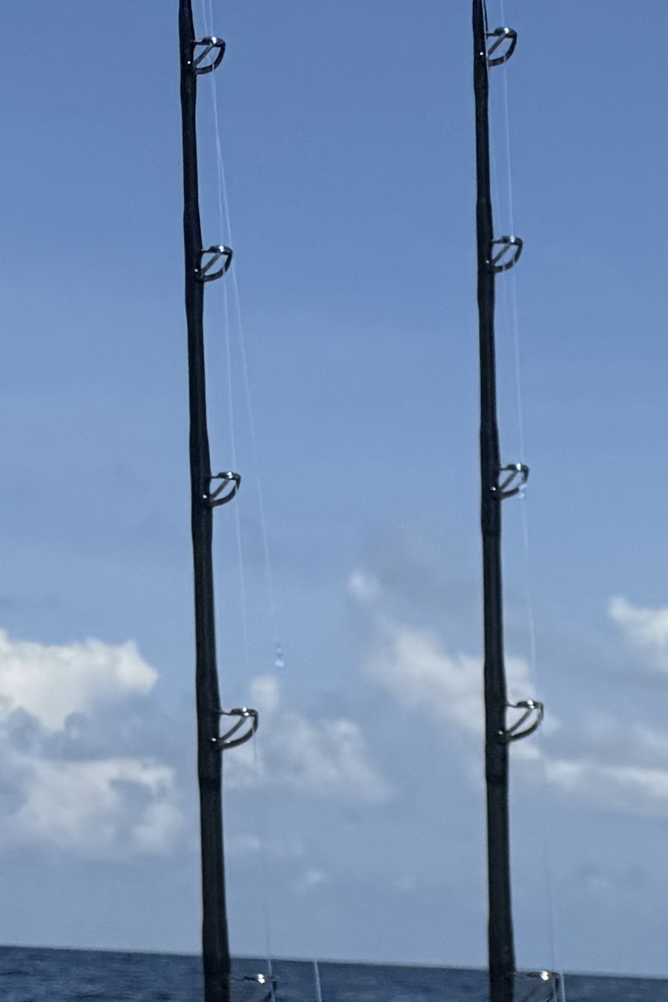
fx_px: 2949
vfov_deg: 17.3
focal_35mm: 106
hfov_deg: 10.4
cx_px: 1794
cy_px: 1515
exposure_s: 1/10309
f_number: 1.78
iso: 80
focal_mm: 6.76
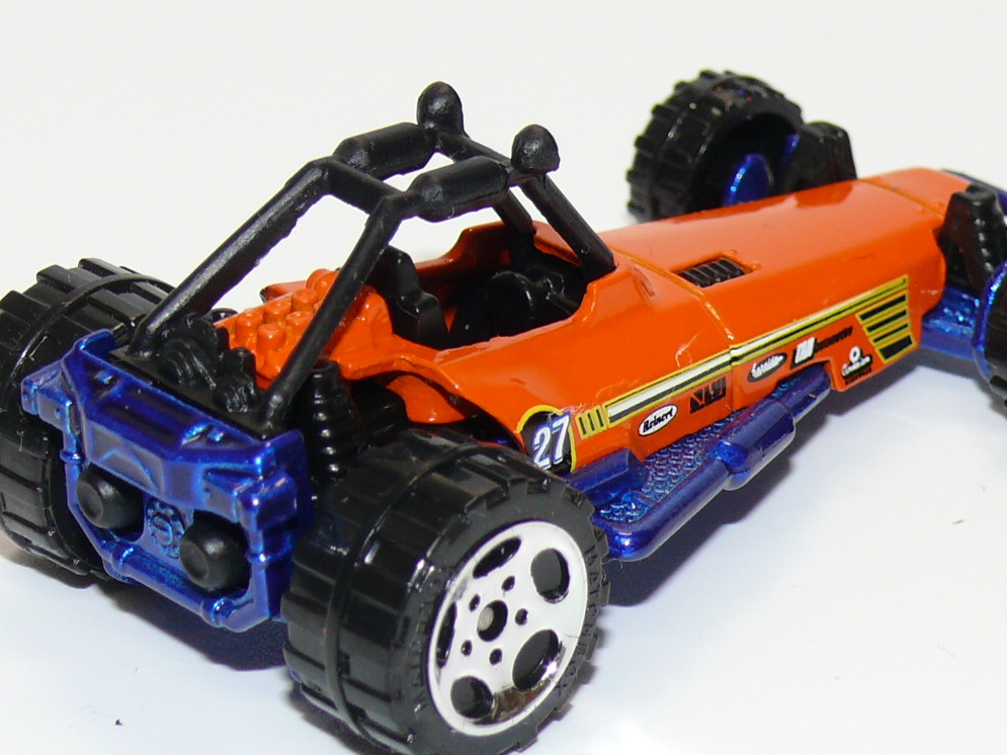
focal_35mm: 164
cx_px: 600
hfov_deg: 12.0
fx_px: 4770
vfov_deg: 9.0
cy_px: 387
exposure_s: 1/30
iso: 100
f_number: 4
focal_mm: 13.3
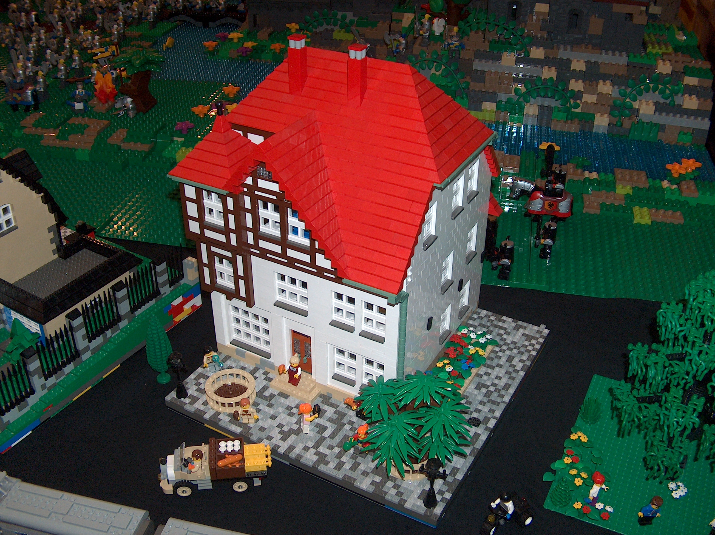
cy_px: 268
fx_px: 764
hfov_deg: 50.2
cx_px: 358
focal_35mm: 37
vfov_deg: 38.6
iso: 100
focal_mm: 7.6
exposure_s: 1/60
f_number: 2.8
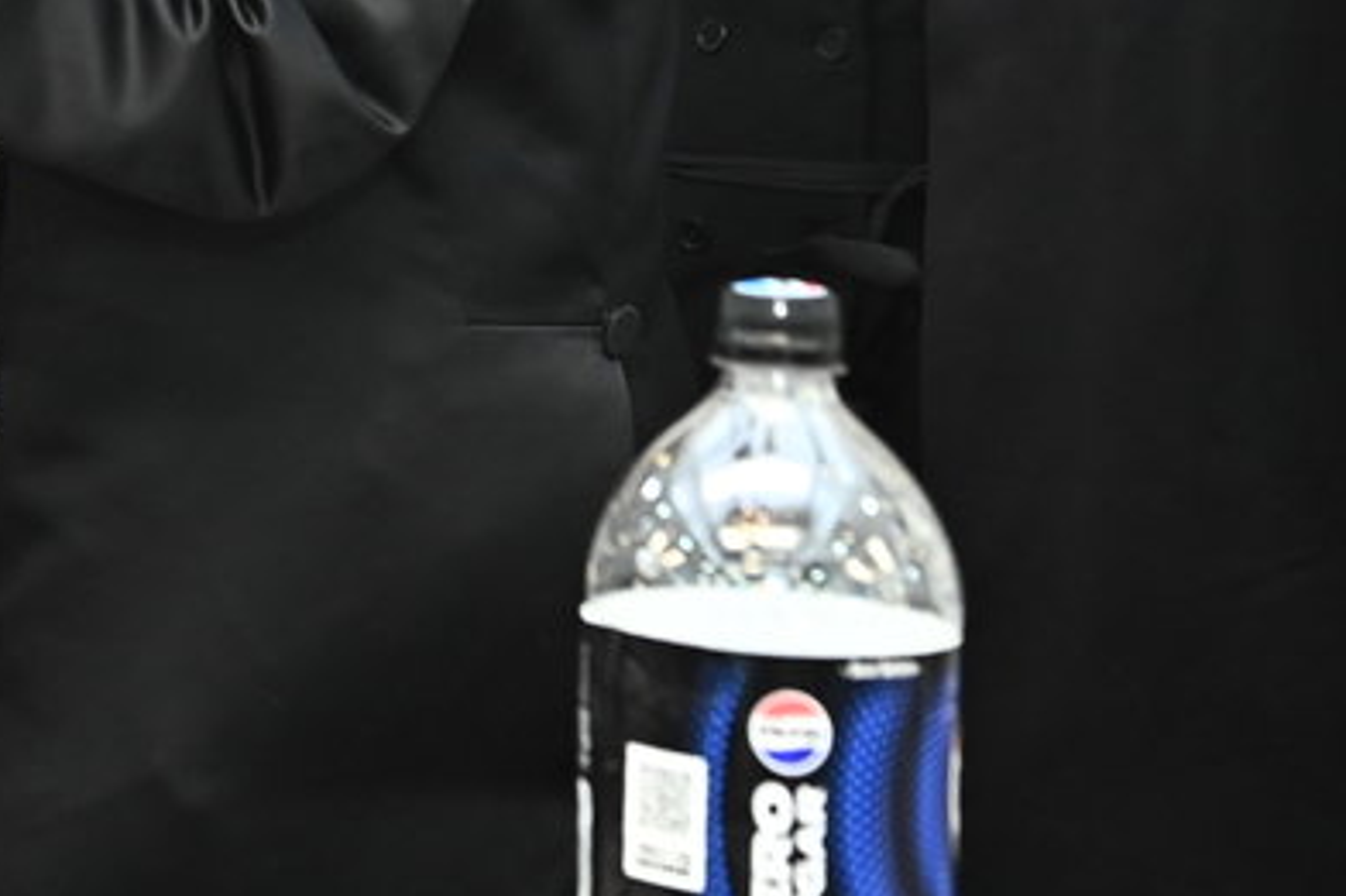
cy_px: -544
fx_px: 4671
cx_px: -258
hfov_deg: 15.8
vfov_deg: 10.5
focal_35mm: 125
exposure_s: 1/200
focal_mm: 35
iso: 2000
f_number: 5
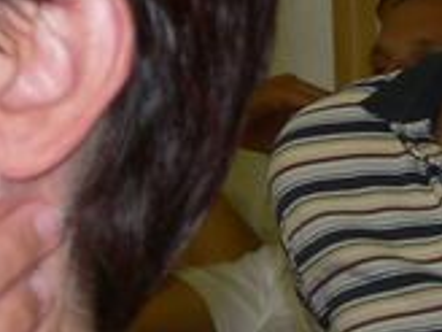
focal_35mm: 363
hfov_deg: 5.4
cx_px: -361
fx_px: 4635
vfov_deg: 4.1
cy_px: 35
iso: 100
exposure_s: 1/30
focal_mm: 14
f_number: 3.2
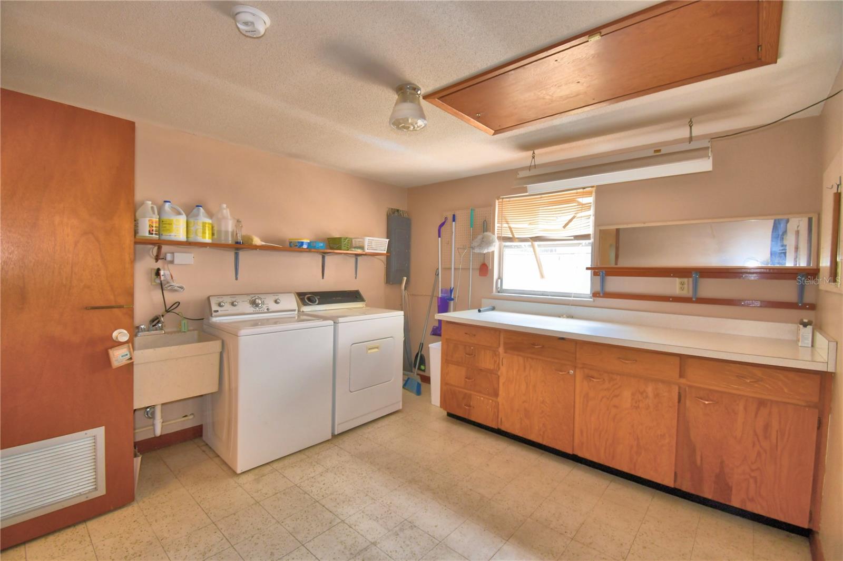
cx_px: 422
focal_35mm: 15
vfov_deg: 77.3
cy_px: 280
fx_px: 351
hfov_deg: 100.4
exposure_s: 1/30
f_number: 4.5
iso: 200
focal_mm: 10
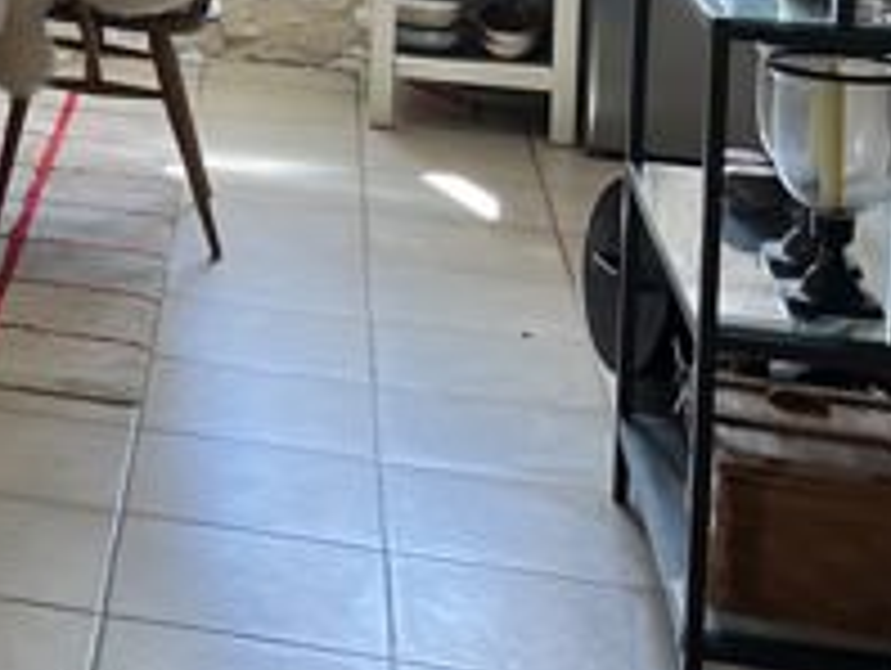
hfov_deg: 16.7
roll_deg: -1.7
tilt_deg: -2.8
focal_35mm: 105
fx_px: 2706
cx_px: -522
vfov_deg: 13.1
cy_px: -427
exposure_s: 1/121
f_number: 1.6
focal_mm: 5.1
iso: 125
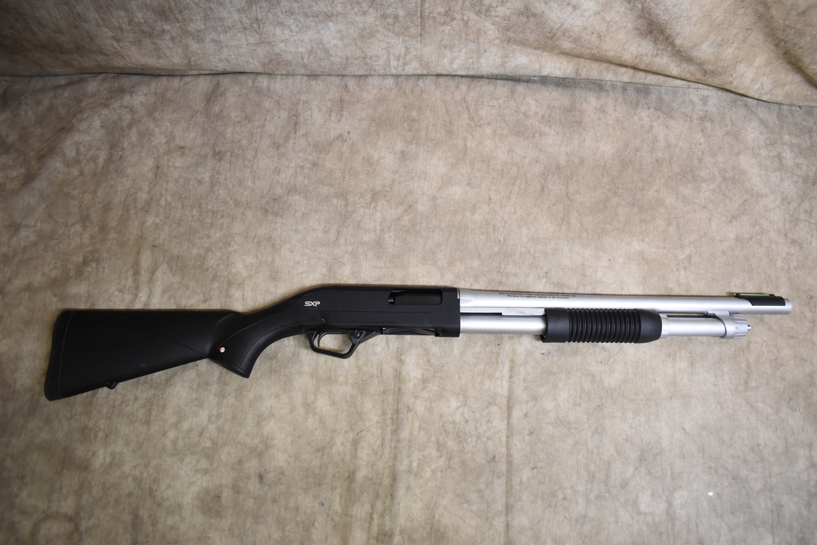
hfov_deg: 67.4
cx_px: 408
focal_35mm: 27
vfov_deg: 47.9
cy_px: 272
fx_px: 613
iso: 800
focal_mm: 18
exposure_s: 1/160
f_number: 3.5
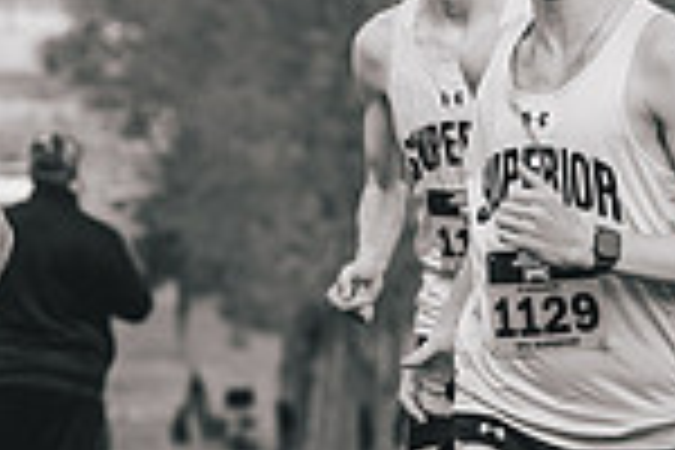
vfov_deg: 2.2
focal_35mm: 624
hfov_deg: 3.3
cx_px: 464
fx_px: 11699
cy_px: 281
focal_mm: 161
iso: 400
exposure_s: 1/1250
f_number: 6.3
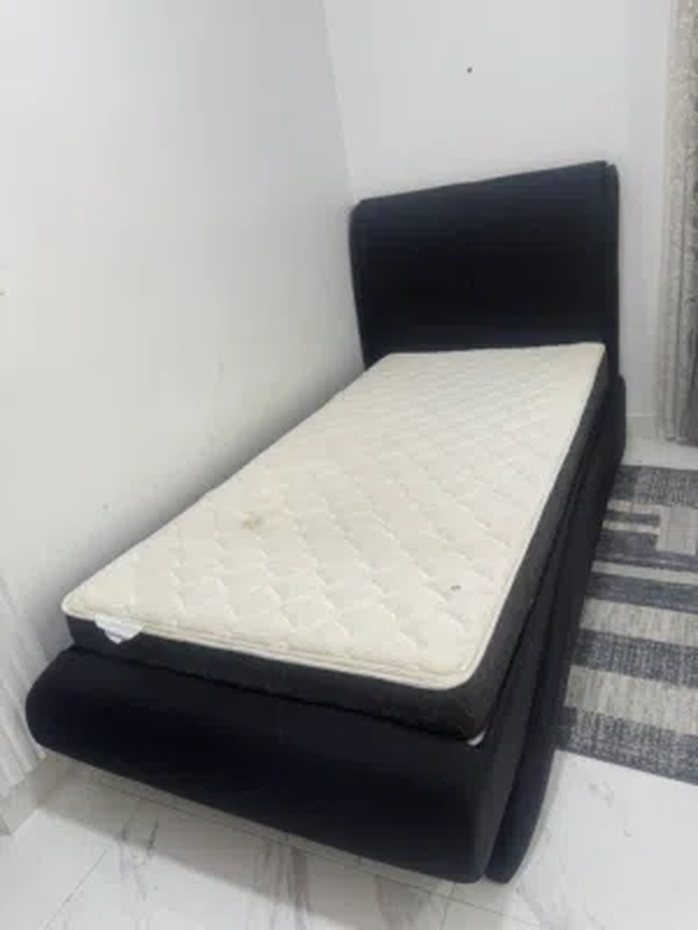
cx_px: 349
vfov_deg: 71.6
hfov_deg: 56.8
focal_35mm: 24
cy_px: 465
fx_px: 645
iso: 125
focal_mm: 6.76
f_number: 1.78
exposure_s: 1/100
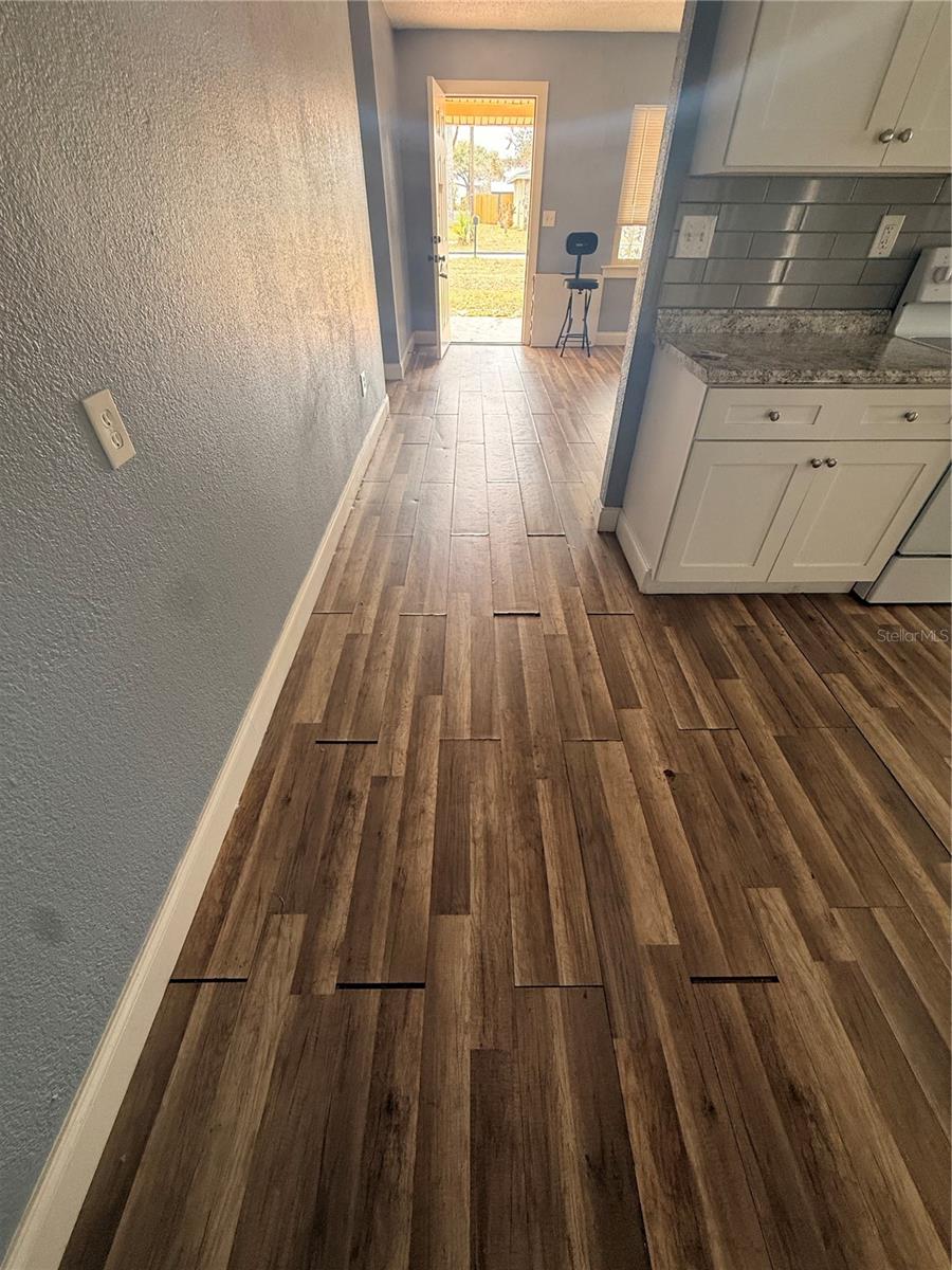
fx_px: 513
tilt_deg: -39.9
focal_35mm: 14
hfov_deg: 85.7
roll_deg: -1.0
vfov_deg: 102.1
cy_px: 635
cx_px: 476
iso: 250
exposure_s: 1/99
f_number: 2.2
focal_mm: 2.22
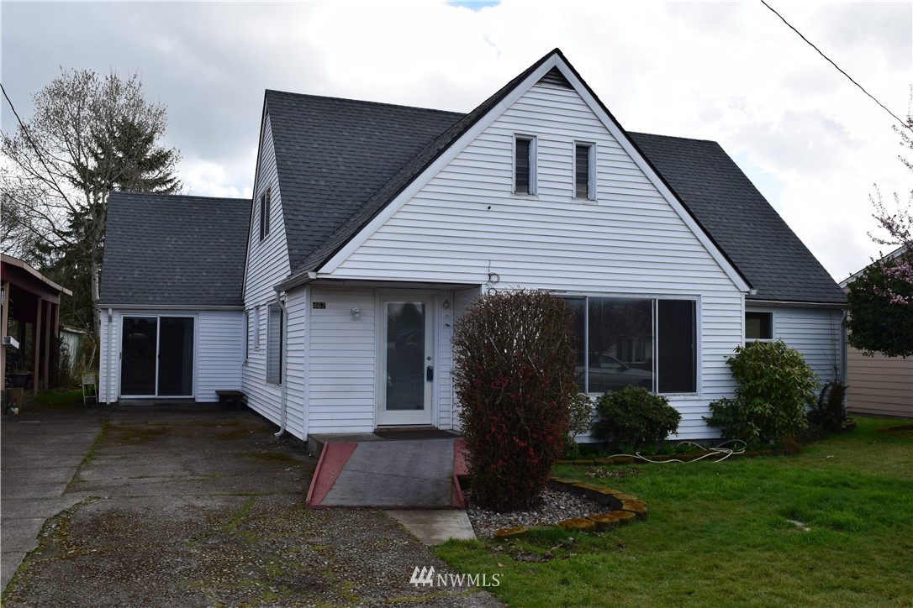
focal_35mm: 33
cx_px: 456
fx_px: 837
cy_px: 304
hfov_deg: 57.2
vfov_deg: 40.0
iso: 400
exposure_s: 1/500
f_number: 11
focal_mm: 22
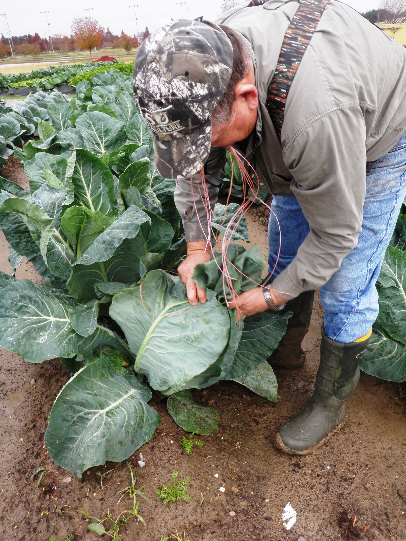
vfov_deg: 63.4
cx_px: 203
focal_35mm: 28
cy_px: 270
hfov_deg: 49.7
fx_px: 438
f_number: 3.5
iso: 50
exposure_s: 1/100
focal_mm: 5
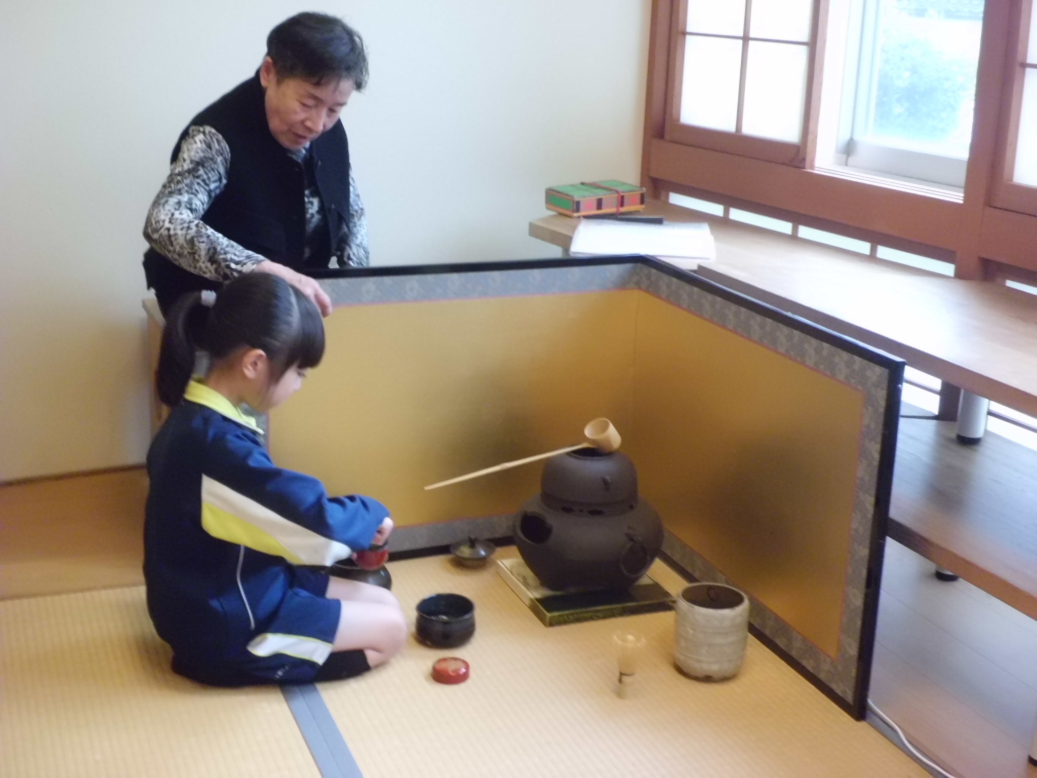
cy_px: 389
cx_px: 518
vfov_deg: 30.9
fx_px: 1408
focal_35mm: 47
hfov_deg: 40.4
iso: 400
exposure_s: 1/20
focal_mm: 8.3
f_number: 3.4
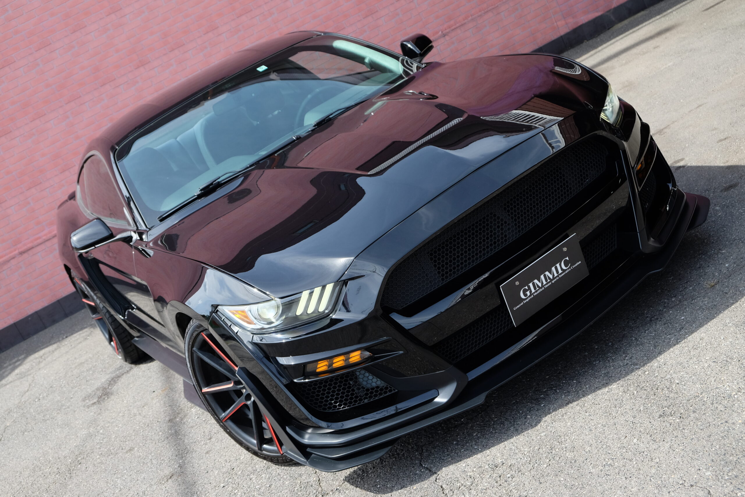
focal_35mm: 49
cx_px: 372
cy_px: 248
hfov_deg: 40.3
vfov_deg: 27.5
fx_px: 1014
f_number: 5.6
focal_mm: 32.9
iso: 400
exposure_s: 1/350
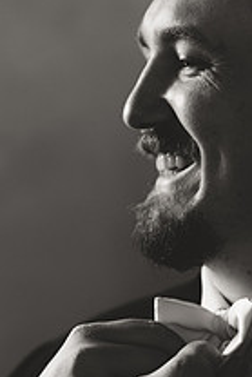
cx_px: 241
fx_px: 1929
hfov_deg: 7.4
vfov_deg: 11.1
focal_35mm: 184
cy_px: 283
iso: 800
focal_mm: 85
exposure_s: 1/200
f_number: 2.2
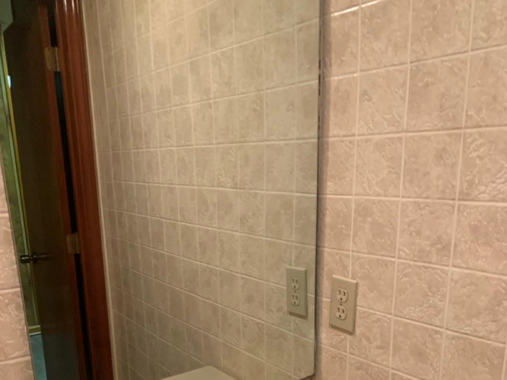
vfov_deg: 38.9
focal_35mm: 35
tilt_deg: -17.2
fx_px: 513
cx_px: 252
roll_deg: +1.1
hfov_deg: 52.6
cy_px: 310
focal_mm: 4.25
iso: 400
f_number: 1.8
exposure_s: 1/40
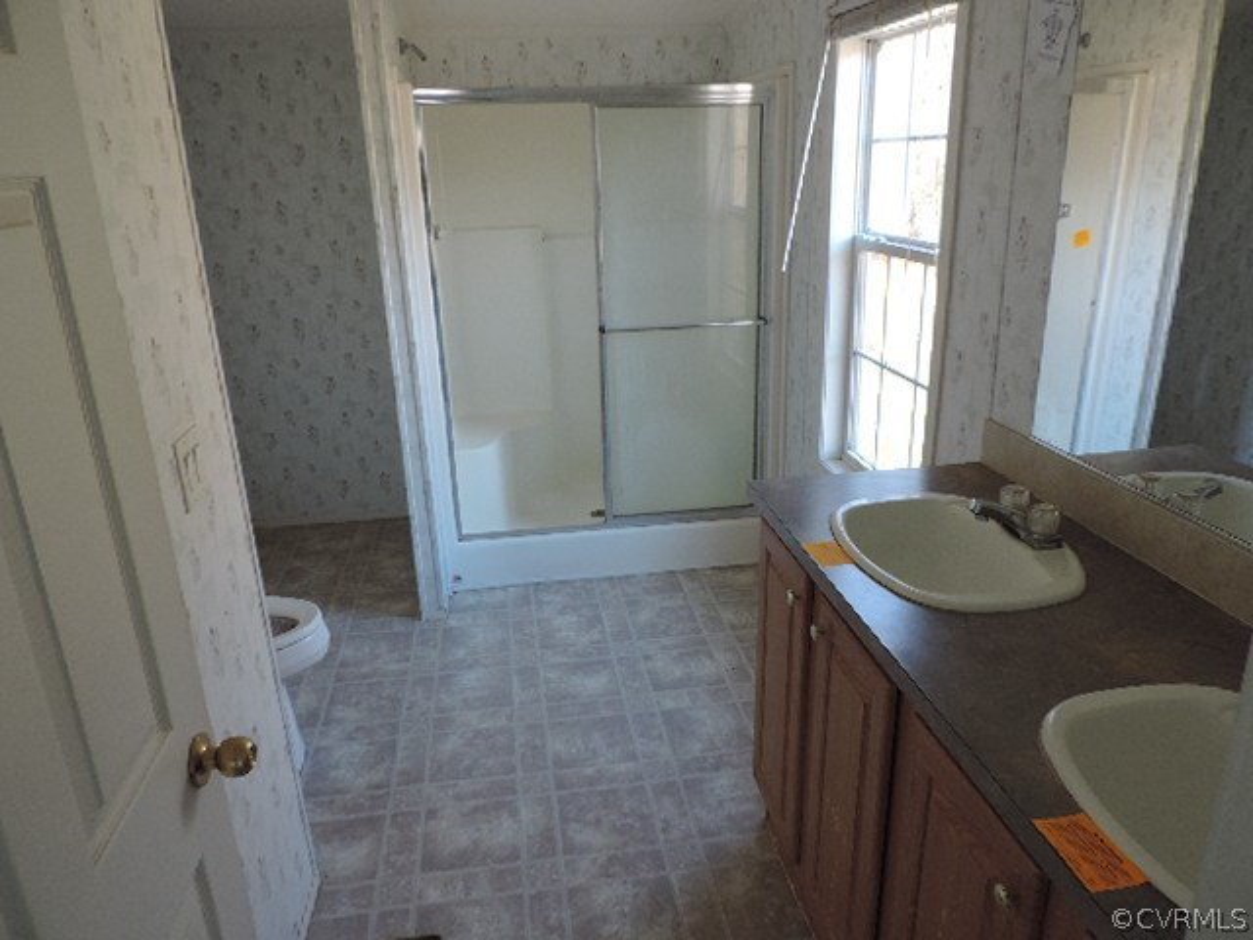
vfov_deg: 56.8
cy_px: 470
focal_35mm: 24
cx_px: 626
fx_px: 869
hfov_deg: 71.6
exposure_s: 1/30
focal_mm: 4.3
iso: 160
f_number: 3
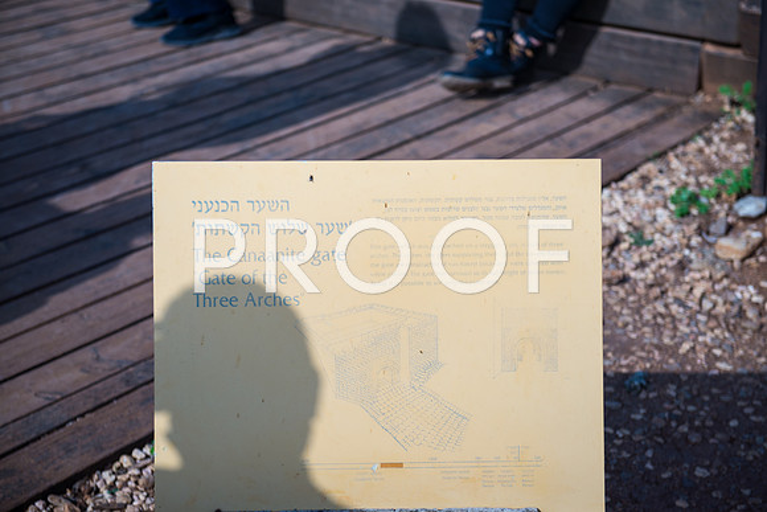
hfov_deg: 28.8
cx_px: 384
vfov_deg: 19.5
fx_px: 1492
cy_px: 256
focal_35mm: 70
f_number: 2.8
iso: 100
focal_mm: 70
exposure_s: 1/4000
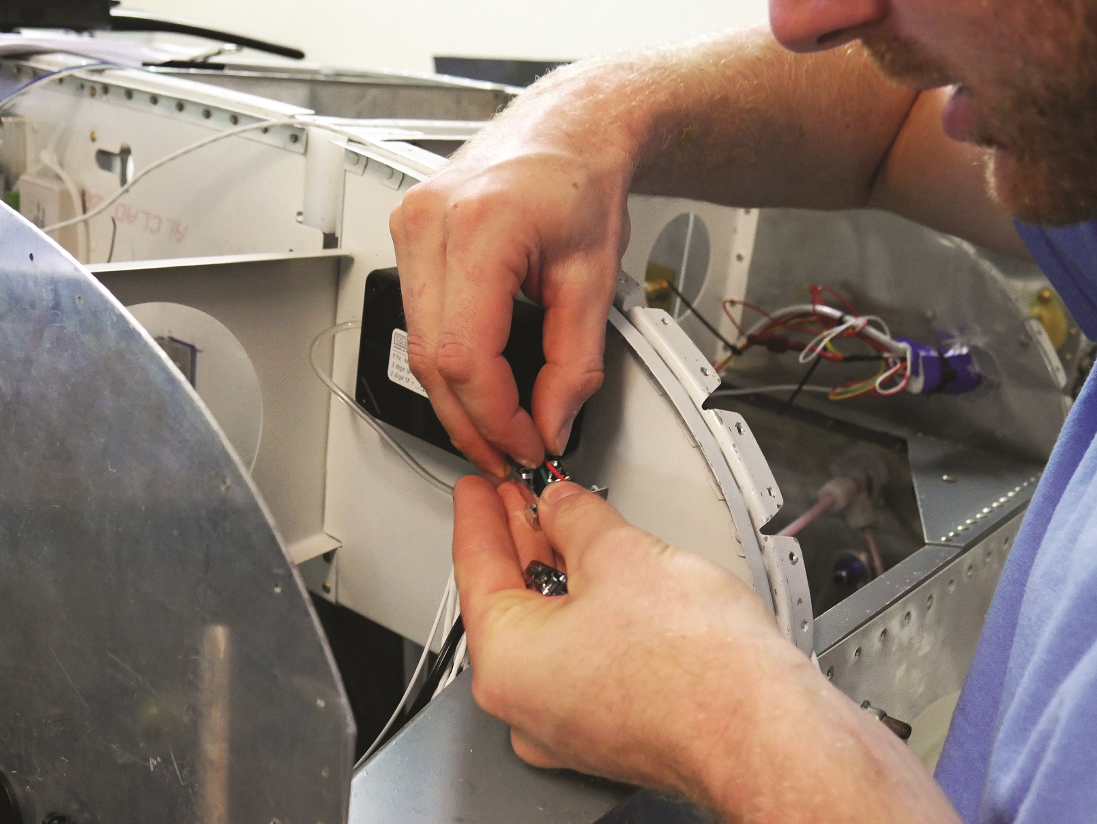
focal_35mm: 40
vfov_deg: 36.0
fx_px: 1268
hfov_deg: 46.8
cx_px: 548
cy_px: 412
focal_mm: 20
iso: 3200
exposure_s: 1/100
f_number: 4.5
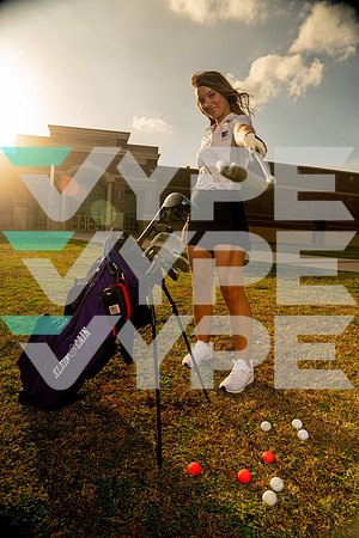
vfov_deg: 71.5
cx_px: 180
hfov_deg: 51.3
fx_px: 374
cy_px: 269
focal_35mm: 25
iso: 200
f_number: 4.5
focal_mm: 25
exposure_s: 1/160
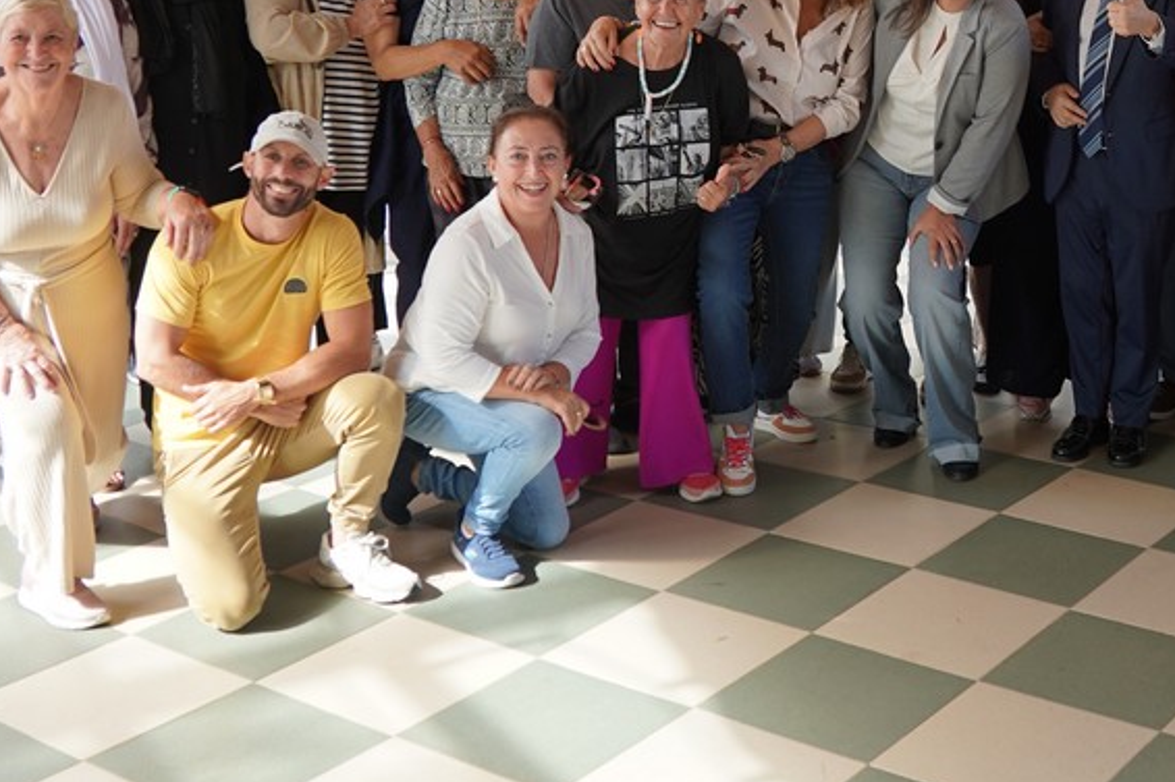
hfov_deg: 34.6
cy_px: 160
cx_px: 1019
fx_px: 1795
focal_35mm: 55
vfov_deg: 24.2
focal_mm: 18
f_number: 4
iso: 160
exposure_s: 1/160
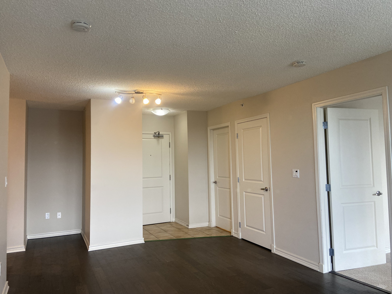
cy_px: 147
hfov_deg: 67.3
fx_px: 294
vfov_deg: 53.1
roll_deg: +1.3
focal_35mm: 26
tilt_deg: +3.4
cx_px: 196
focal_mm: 4.25
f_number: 1.8
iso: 125
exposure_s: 1/120
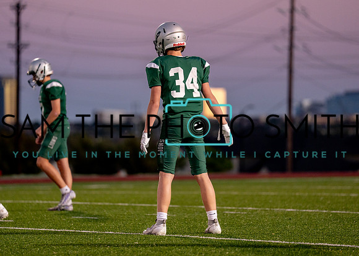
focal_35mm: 232
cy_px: 129
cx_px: 162
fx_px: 2362
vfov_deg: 6.2
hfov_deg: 8.7
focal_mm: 182
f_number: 2.8
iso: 1000
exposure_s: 1/1000
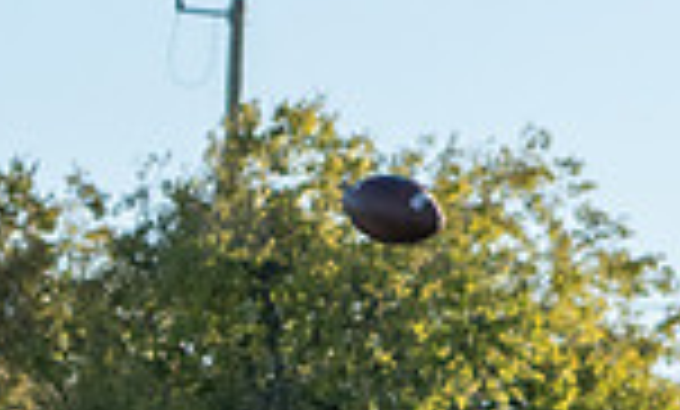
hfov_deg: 3.3
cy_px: 877
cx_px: 1053
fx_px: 11651
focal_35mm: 635
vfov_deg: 2.0
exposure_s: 1/1250
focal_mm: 100
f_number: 5.6
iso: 500
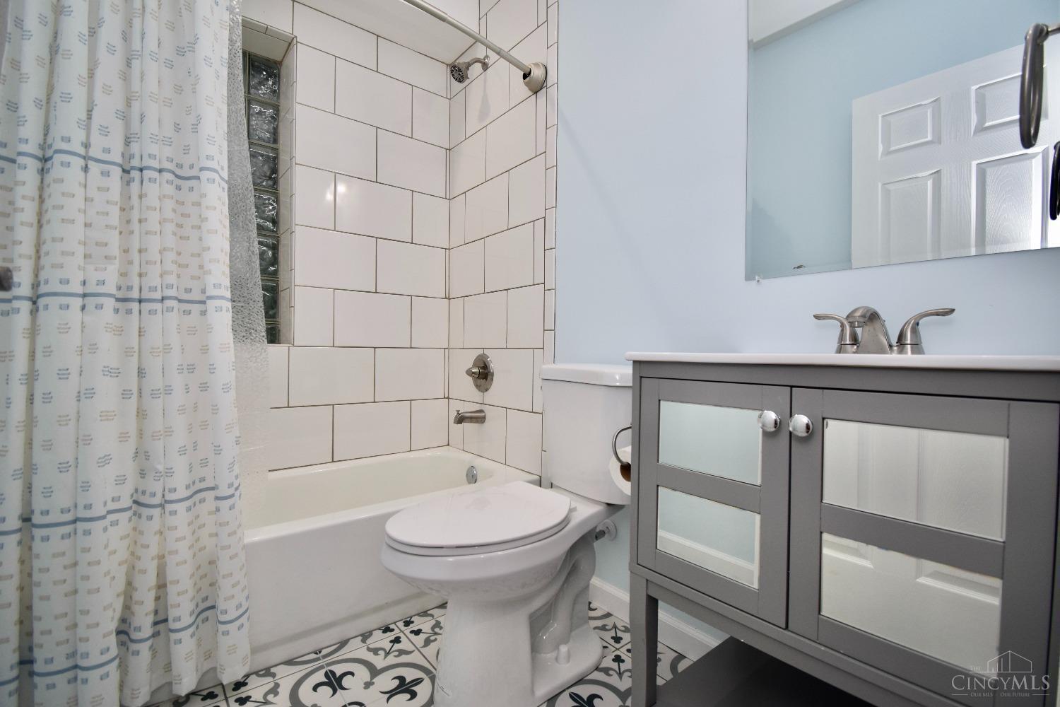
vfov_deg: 77.3
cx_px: 530
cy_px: 354
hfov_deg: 100.4
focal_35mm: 15
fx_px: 442
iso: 400
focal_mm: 10
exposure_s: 1/60
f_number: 4.5
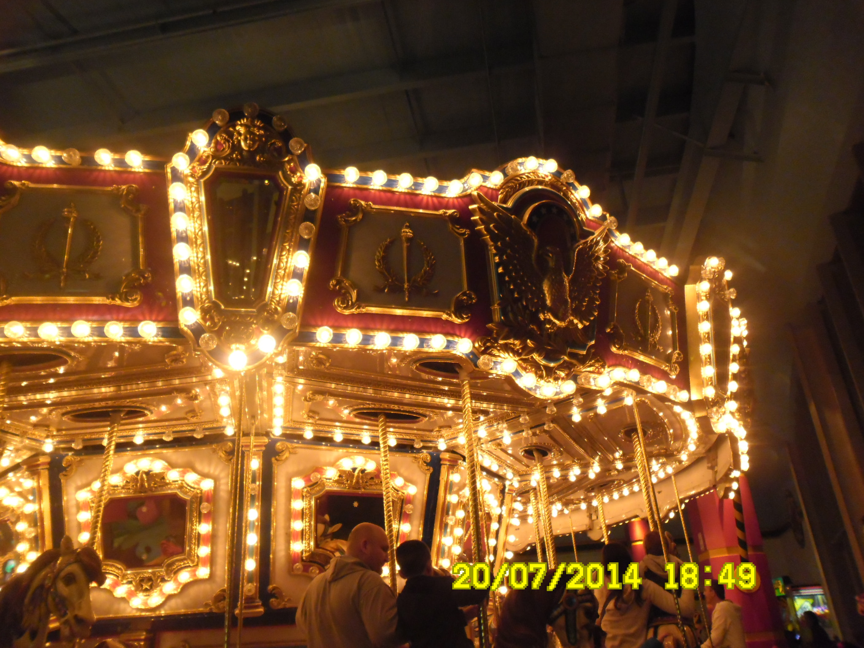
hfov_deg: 65.3
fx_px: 674
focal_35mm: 27
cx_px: 432
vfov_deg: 51.4
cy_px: 324
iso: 400
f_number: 3.5
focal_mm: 4.9
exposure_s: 1/29
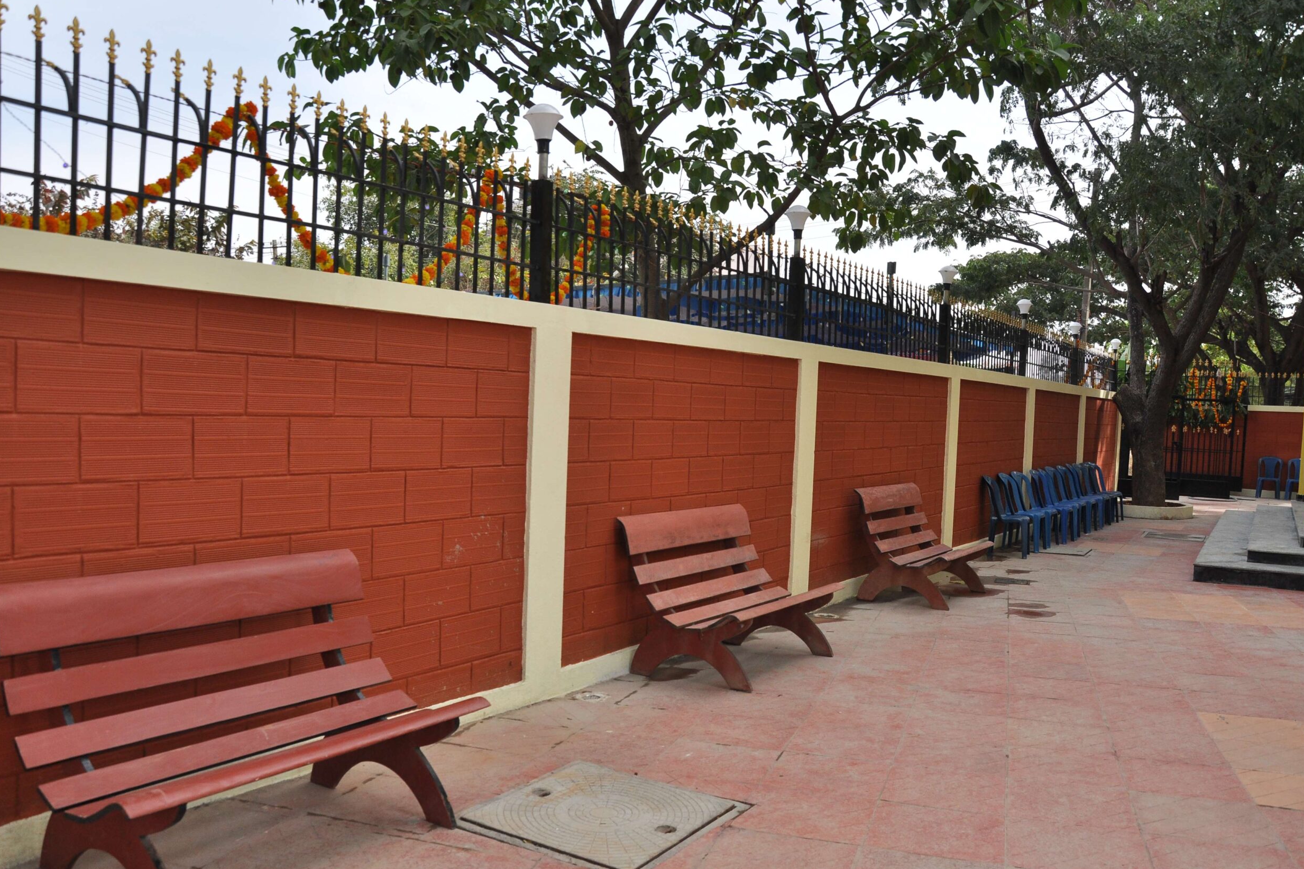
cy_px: 445
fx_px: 1014
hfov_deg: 65.5
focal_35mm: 28
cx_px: 658
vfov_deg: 46.4
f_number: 6.3
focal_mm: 18
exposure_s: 1/800
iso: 320
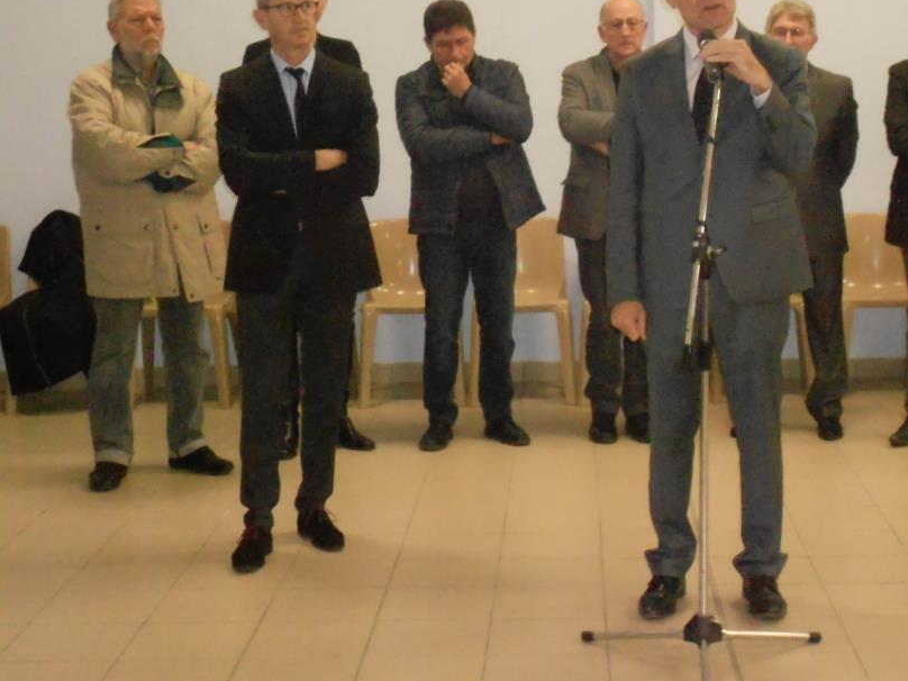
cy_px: 311
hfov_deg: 27.3
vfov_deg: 20.7
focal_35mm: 71
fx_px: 1862
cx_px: 574
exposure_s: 1/60
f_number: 4.9
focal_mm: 10
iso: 1250
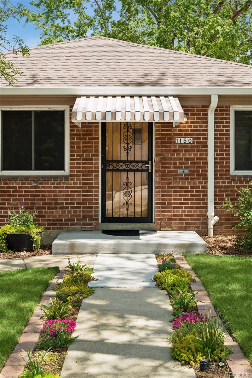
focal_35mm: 50
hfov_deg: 27.0
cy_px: 189
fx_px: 525
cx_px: 126
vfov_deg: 39.6
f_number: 8
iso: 400
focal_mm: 50
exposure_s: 1/400
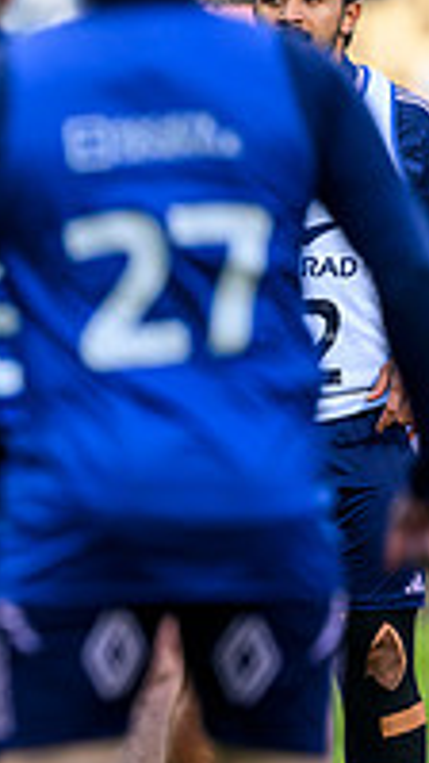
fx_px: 24682
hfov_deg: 1.0
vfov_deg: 1.8
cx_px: -452
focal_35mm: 1221
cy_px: 420
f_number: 3.2
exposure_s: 1/2500
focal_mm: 400
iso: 1000
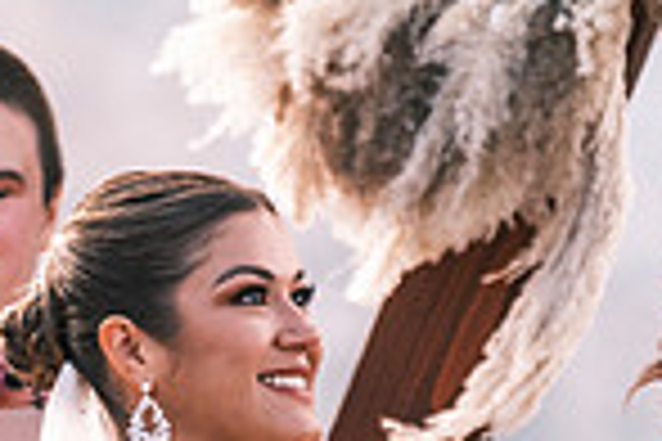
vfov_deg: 1.7
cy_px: 421
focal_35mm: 831
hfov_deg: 2.5
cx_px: 374
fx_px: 15280
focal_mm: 140
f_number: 2.8
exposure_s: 1/1500
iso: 400
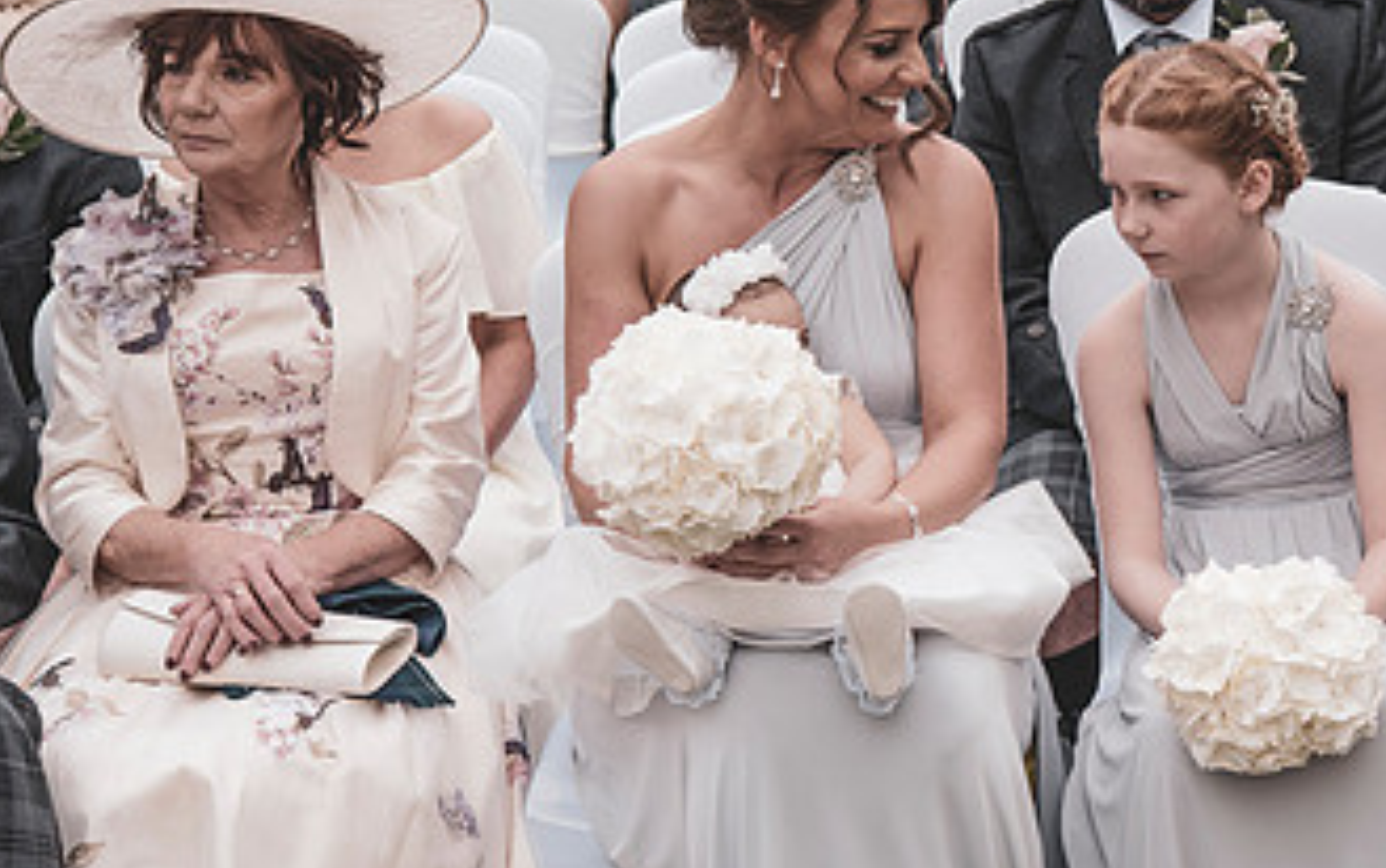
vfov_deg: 11.3
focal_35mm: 116
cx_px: 1291
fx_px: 4384
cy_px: 415
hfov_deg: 17.7
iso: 400
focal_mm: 60
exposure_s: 1/1000
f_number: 5.6
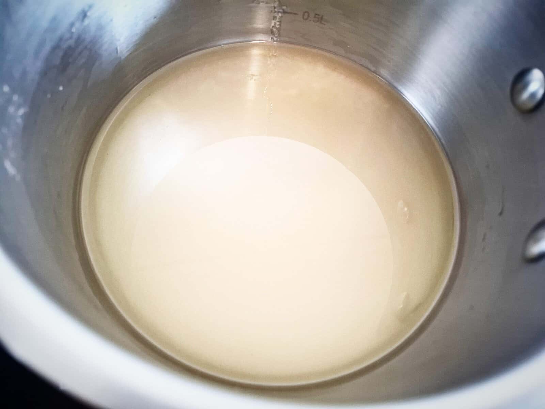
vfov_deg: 58.9
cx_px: 272
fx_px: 362
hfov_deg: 73.9
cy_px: 204
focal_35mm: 23
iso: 250
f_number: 1.8
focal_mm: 5.54
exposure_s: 1/40
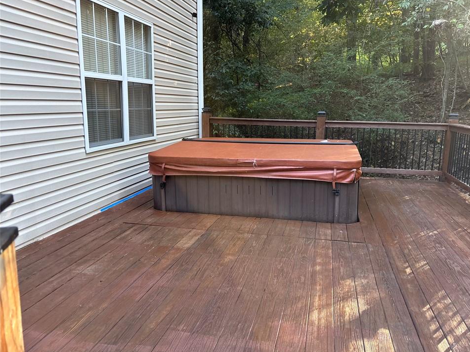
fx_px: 380
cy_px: 173
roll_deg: -0.5
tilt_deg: -10.0
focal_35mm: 28
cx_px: 253
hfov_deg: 63.4
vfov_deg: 49.7
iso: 125
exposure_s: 1/113
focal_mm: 5.96
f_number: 1.6
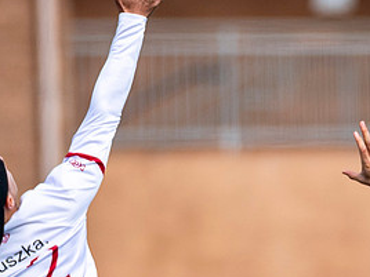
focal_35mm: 1555
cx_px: 567
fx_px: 16621
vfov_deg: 1.0
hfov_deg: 1.3
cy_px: 357
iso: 100
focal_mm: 280
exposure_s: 1/2000
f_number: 3.2
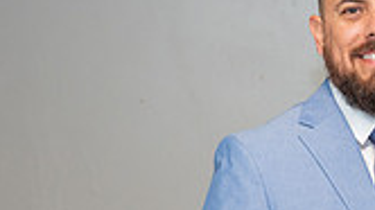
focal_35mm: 164
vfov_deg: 7.3
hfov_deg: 12.8
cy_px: 302
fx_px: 1629
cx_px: 470
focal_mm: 43
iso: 640
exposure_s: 1/125
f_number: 3.2
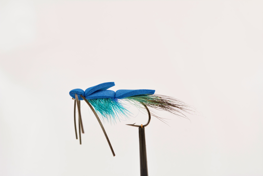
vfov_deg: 22.6
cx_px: 132
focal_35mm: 60
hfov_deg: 33.4
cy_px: 88
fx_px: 438
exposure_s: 1/25
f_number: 11
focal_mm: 40
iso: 100
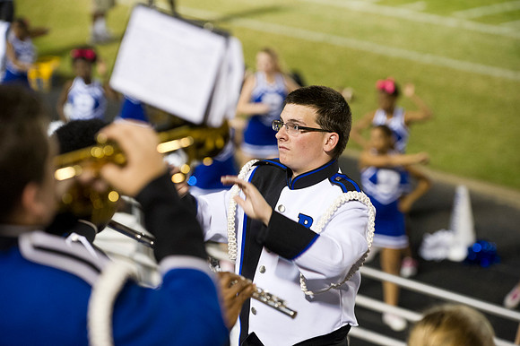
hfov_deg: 12.5
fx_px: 2382
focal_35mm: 165
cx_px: 260
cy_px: 173
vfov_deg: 8.3
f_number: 4
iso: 4000
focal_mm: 165
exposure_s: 1/125
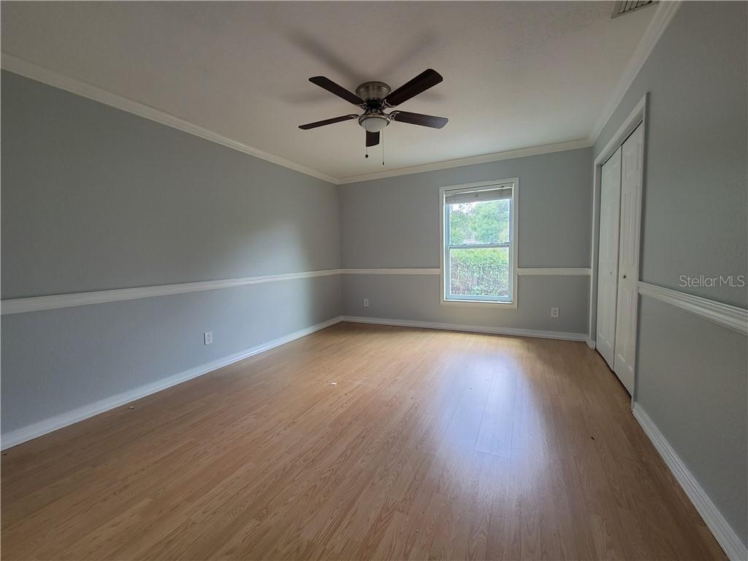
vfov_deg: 89.9
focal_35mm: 13
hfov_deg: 106.2
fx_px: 281
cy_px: 280
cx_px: 374
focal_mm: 2.2
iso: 200
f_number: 2.2
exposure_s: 1/59
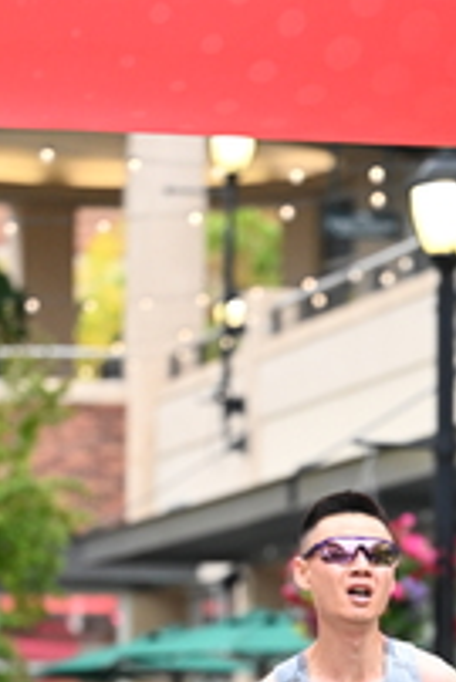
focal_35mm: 256
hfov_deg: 5.4
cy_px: 793
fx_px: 4855
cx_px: 400
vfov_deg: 8.0
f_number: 2.8
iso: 1600
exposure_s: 1/800
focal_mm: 94
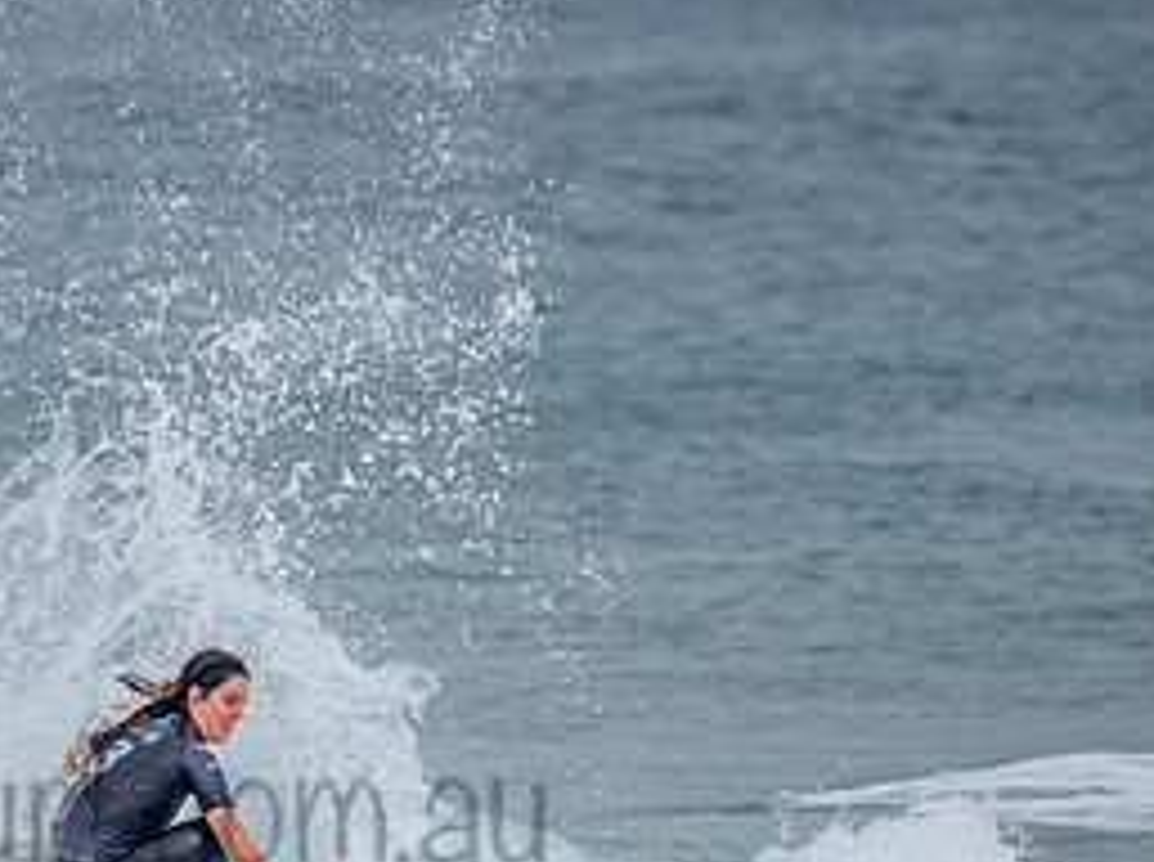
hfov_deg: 1.8
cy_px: 761
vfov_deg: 1.4
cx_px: 72
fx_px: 36187
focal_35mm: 1087
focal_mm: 500
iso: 220
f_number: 5.6
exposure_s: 1/2000
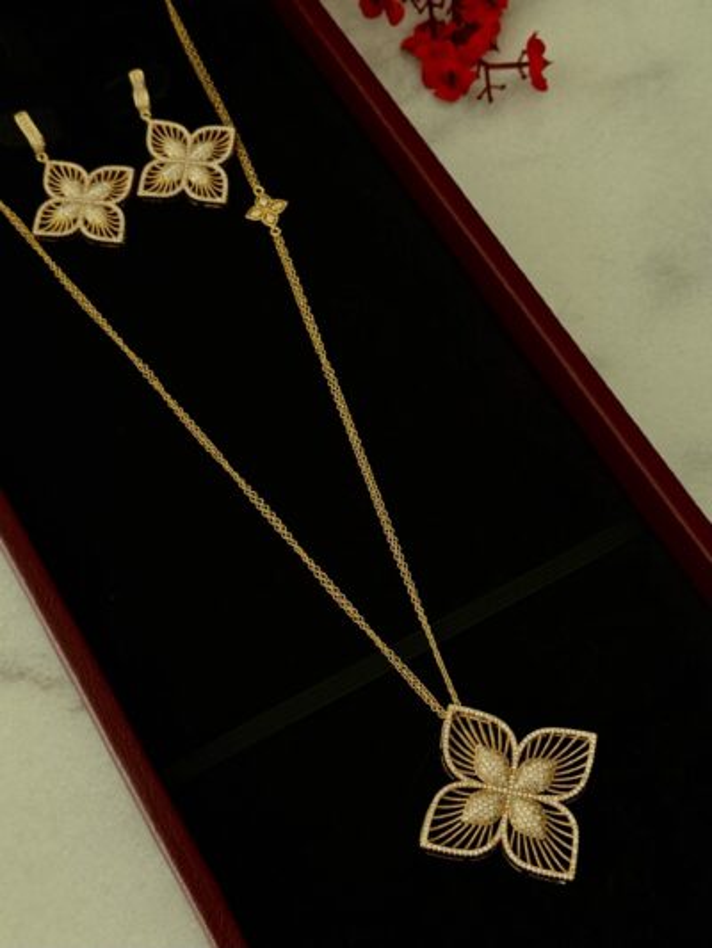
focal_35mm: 48
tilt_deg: -61.8
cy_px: 474
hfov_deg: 30.3
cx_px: 356
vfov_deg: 39.6
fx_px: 1316
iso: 250
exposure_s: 1/48
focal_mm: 6.76
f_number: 1.78
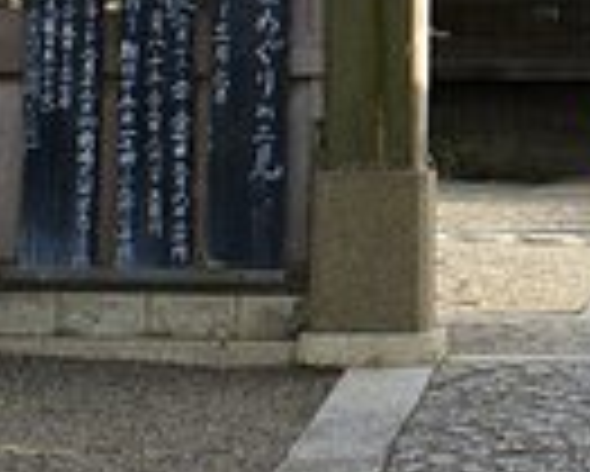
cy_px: -146
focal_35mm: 154
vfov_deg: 9.8
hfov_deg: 11.9
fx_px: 2691
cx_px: 928
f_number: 5.6
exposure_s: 1/160
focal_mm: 28
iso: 200
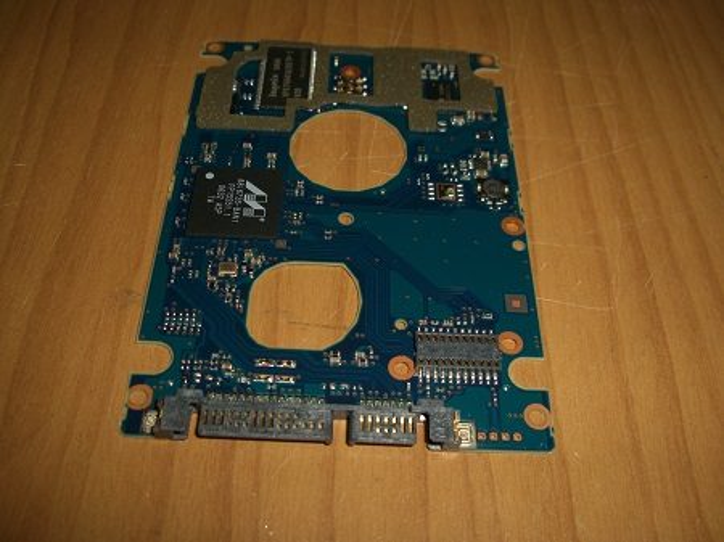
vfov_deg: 37.7
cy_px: 271
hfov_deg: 49.0
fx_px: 794
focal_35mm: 38
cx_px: 362
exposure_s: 1/30
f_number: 5.6
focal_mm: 7.9
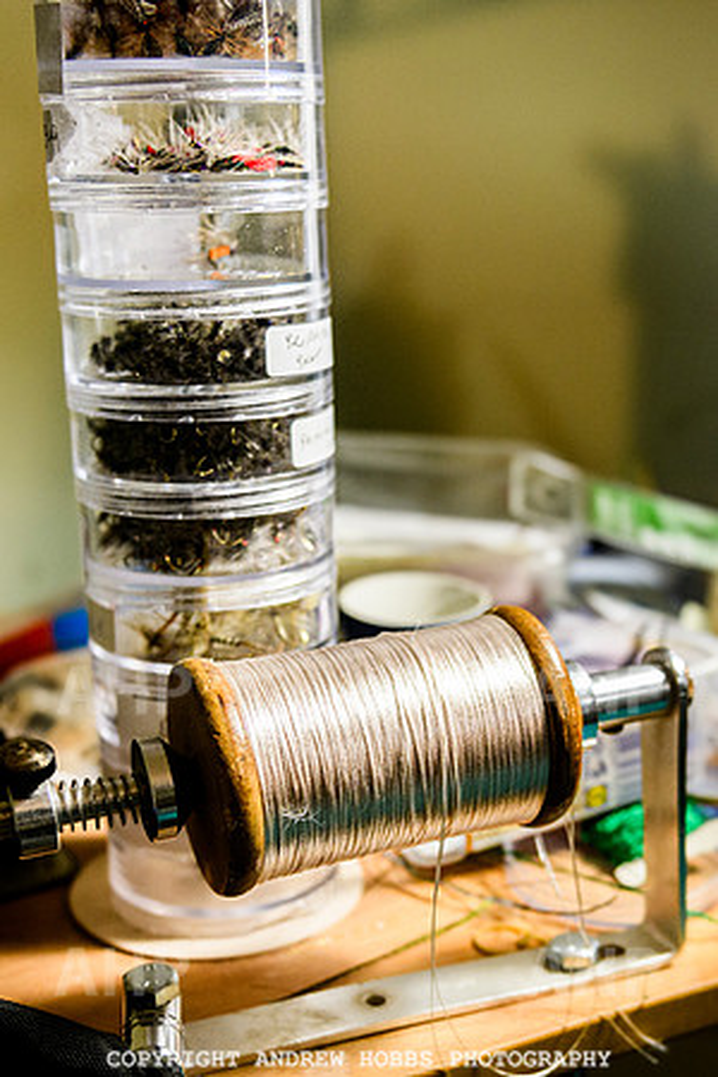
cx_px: 424
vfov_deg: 38.8
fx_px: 1508
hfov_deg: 26.7
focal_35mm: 50
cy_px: 726
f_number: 3.2
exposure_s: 1/200
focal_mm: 24
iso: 1000
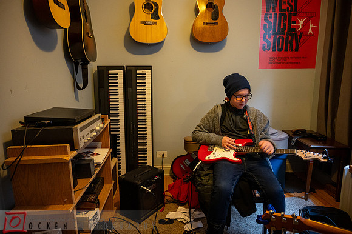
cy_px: 117
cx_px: 176
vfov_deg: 53.1
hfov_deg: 73.8
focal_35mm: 24
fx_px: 235
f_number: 4
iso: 2500
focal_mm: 24
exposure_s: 1/40
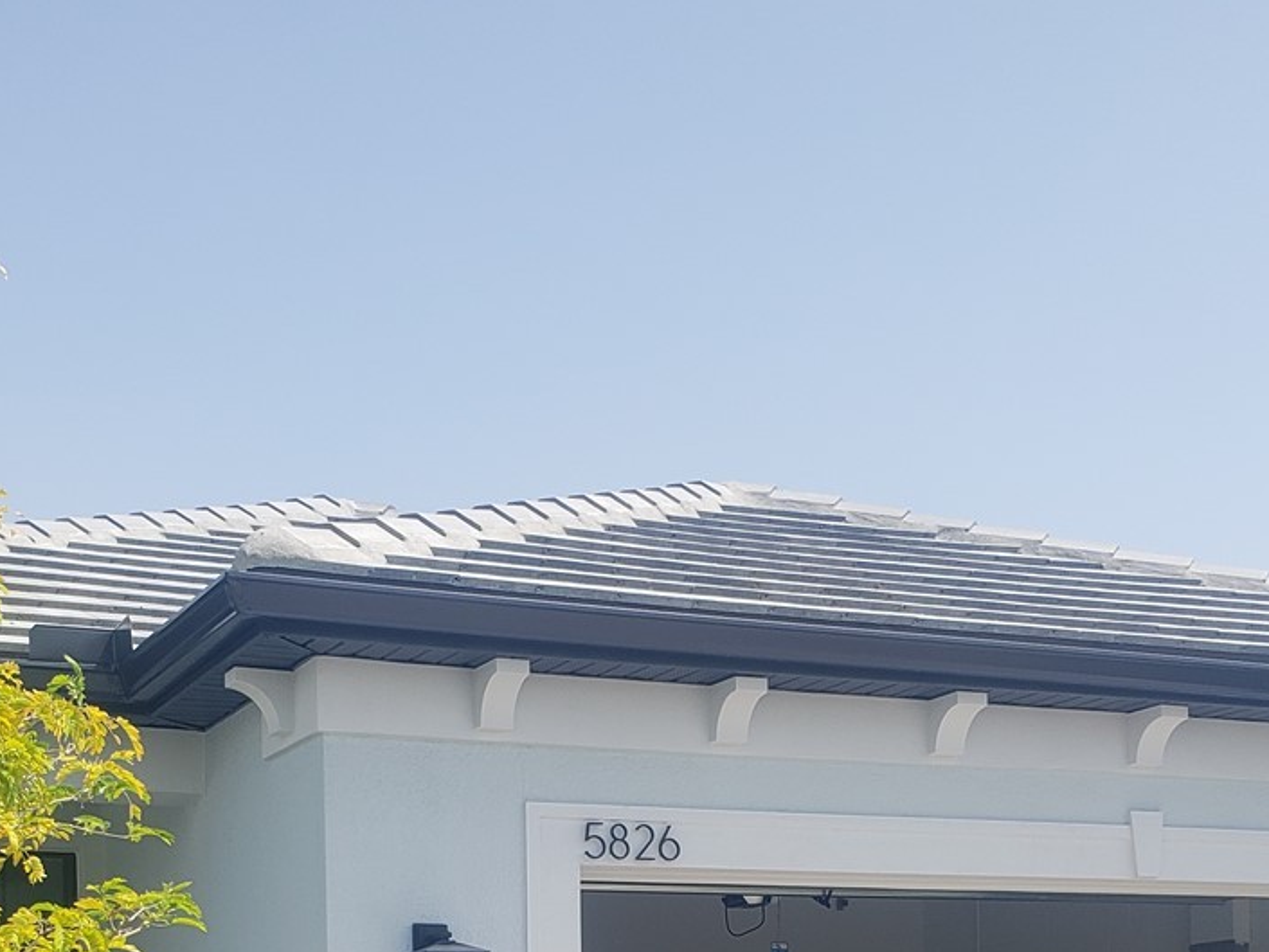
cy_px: 986
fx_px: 2163
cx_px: 540
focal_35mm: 59
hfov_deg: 32.6
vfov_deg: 23.6
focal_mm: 4.3
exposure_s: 1/1061
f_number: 2.4
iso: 50
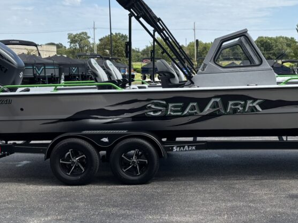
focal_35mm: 50
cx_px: 200
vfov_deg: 29.1
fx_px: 430
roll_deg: +1.0
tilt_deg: -6.3
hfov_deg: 37.8
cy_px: 102
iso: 50
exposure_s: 1/3106
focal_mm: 5.96
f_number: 1.6
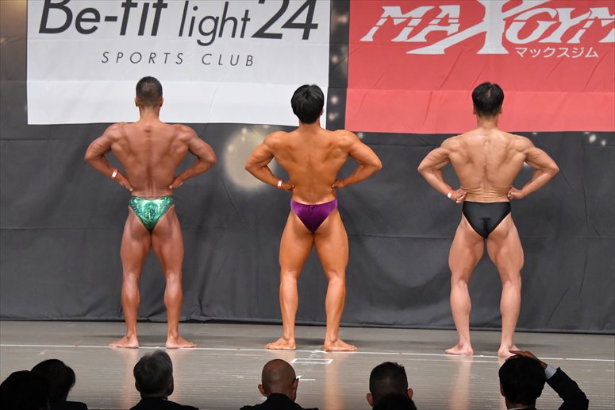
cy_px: 205
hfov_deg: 11.8
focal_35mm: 174
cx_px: 308
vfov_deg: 7.9
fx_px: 2971
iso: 6400
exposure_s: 1/400
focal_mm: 116
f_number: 5.6
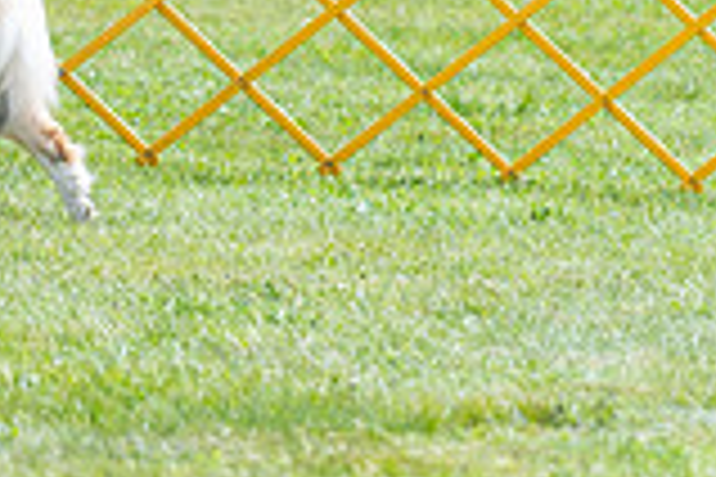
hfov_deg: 4.2
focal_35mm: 484
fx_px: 9625
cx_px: -194
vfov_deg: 2.8
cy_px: -326
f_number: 4.5
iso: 400
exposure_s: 1/1600
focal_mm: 133
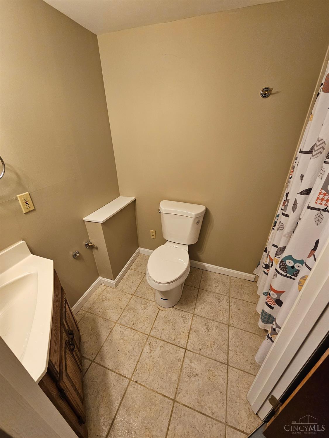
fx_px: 165
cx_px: 164
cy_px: 219
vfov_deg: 106.2
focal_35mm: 13
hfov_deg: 89.9
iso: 200
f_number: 2.2
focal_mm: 2.2
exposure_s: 1/60
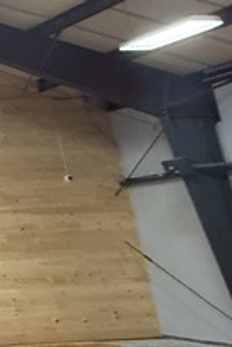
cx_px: -370
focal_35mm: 72
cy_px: 65
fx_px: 696
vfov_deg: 27.5
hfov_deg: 12.9
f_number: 2.2
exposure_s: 1/99
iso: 250
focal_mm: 2.22
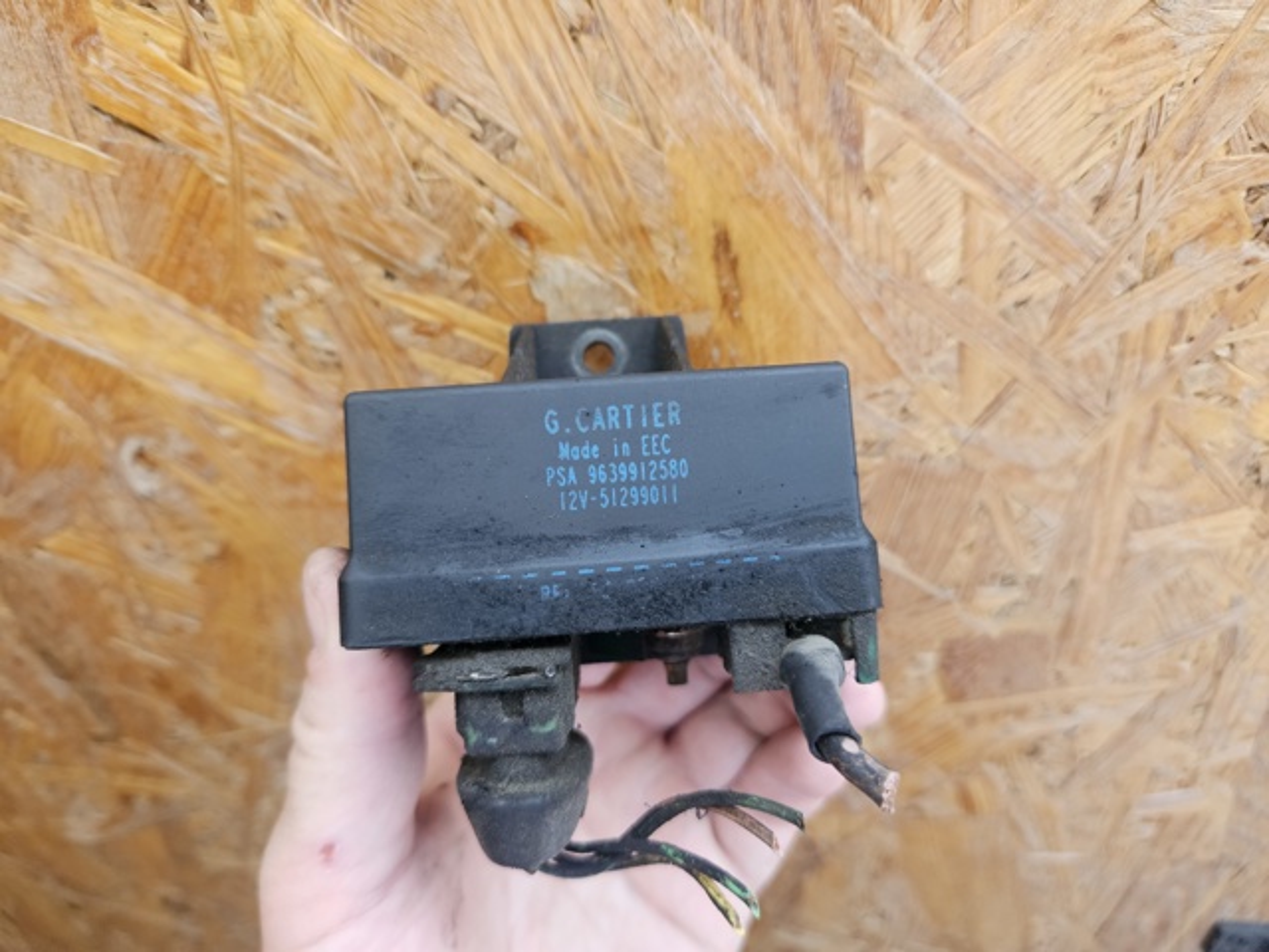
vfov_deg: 58.9
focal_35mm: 23
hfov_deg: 73.9
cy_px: 476
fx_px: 843
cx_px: 634
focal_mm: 5.4
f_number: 1.8
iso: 400
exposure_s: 1/100
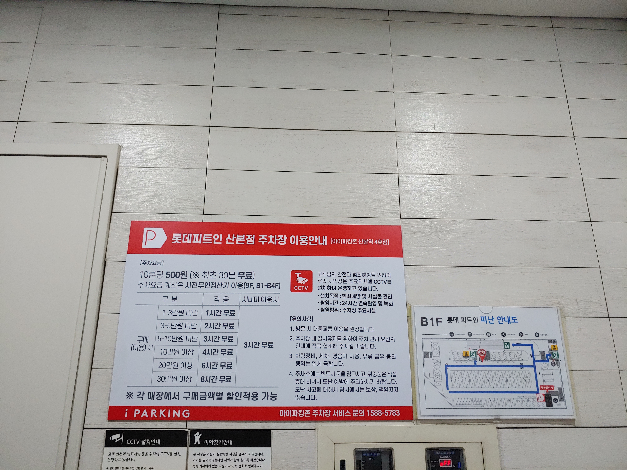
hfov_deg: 69.4
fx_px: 453
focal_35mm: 25
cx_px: 314
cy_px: 235
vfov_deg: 54.9
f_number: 1.5
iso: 150
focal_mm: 4.23
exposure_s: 1/120
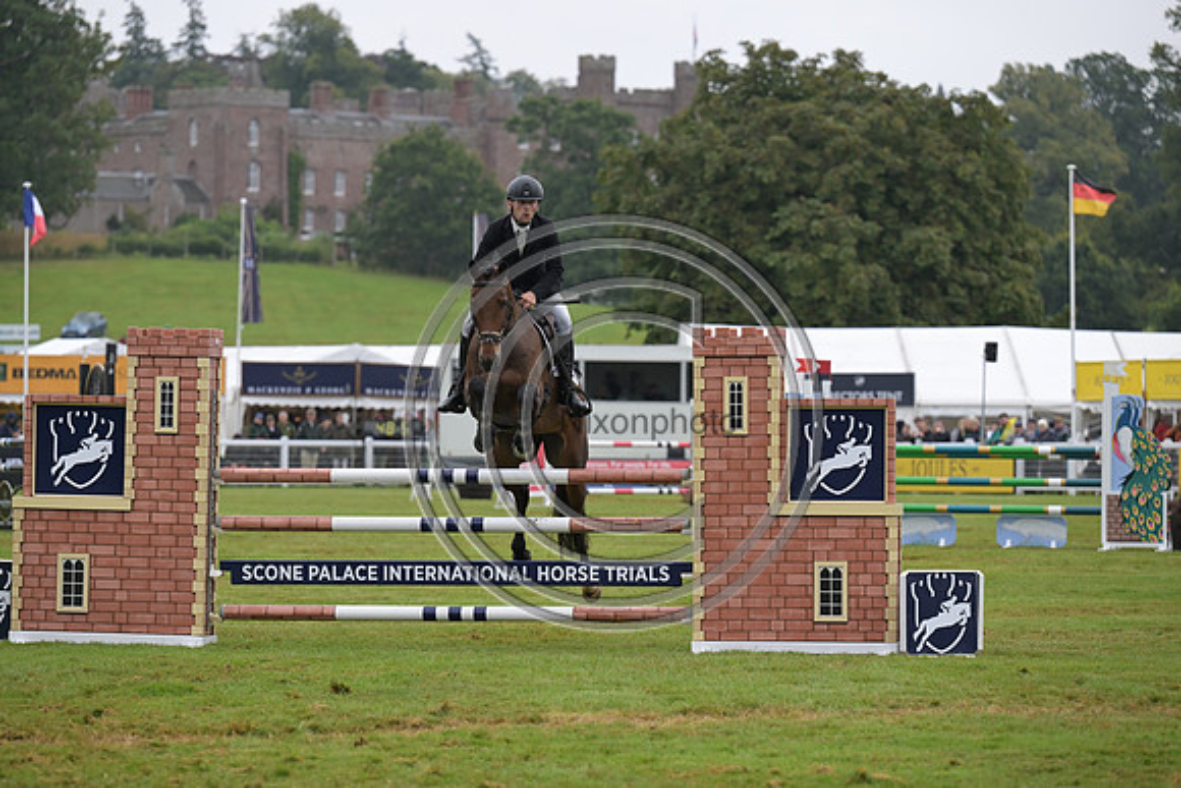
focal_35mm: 150
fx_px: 4922
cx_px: 590
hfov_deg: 13.7
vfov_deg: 9.2
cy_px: 394
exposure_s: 1/1250
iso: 640
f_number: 4
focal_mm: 150
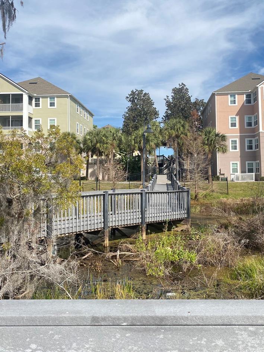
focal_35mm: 33
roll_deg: +1.4
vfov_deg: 55.3
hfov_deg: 42.9
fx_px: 335
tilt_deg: +3.7
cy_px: 164
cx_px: 150
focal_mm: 4.25
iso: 32
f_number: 1.8
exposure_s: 1/3125
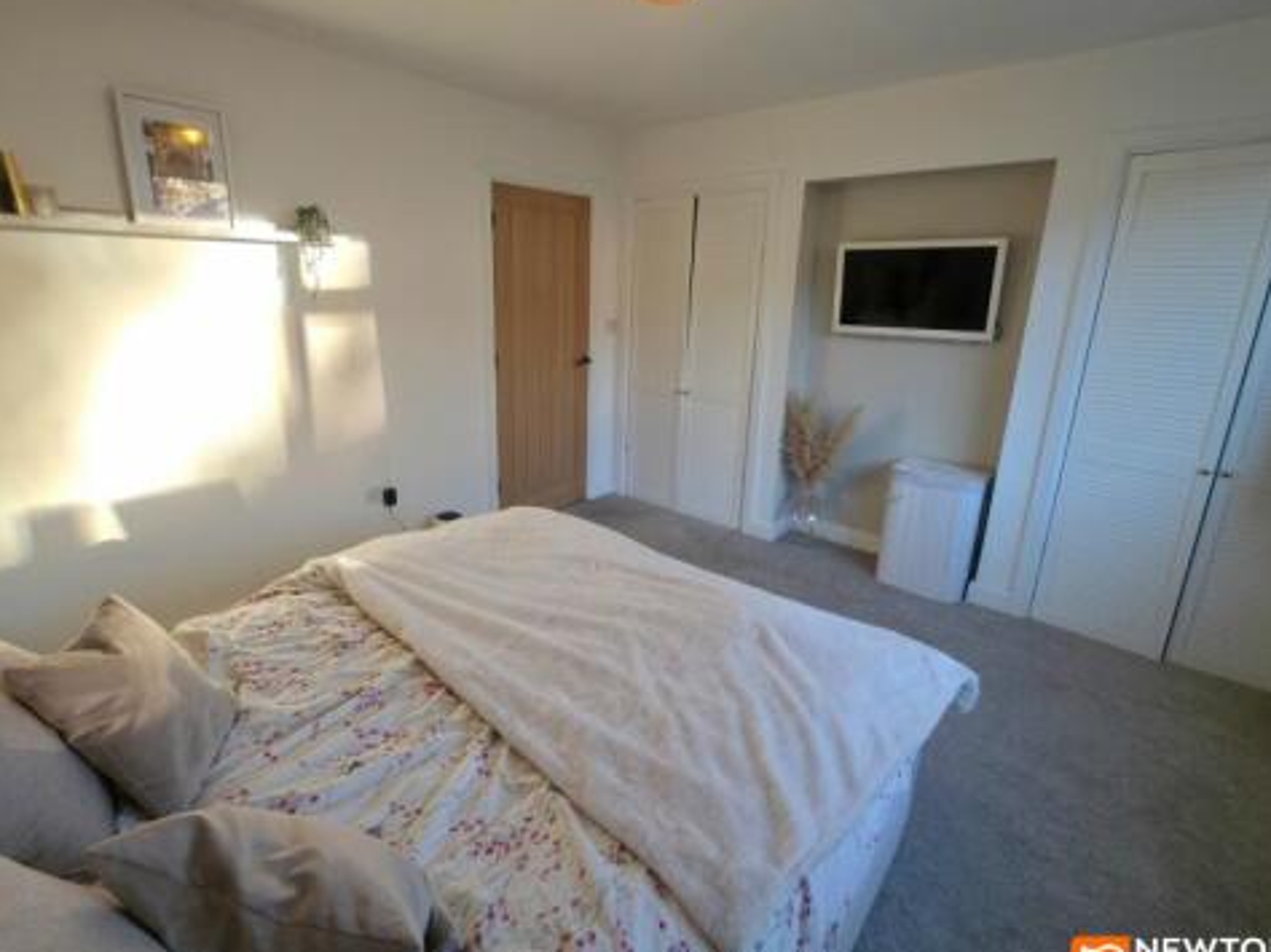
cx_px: 605
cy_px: 441
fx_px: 587
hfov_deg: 94.5
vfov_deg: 77.9
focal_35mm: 16
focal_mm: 2.2
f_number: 1.9
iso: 40
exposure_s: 1/101
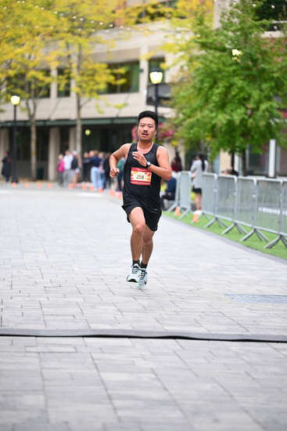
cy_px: 216
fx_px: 1553
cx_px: 144
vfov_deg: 15.8
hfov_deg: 10.6
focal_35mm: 130
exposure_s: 1/1250
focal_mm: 130
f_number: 2.8
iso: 1250
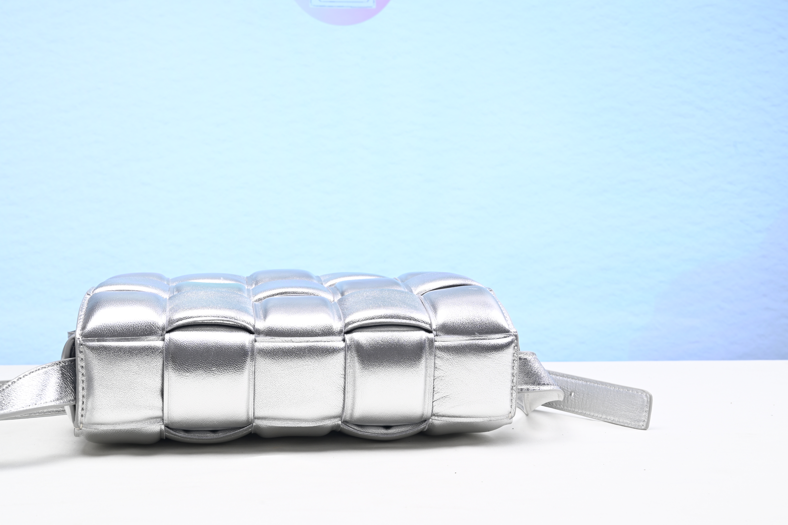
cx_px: 326
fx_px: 1072
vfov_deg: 27.5
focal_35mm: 49
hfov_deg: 40.2
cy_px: 212
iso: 100
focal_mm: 39
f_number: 16
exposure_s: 1/2
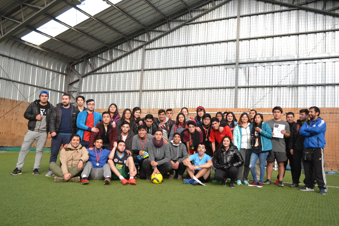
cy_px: 118
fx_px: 301
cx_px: 167
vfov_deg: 41.1
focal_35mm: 32
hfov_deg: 58.7
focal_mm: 20
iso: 400
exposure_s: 1/80
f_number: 4.5
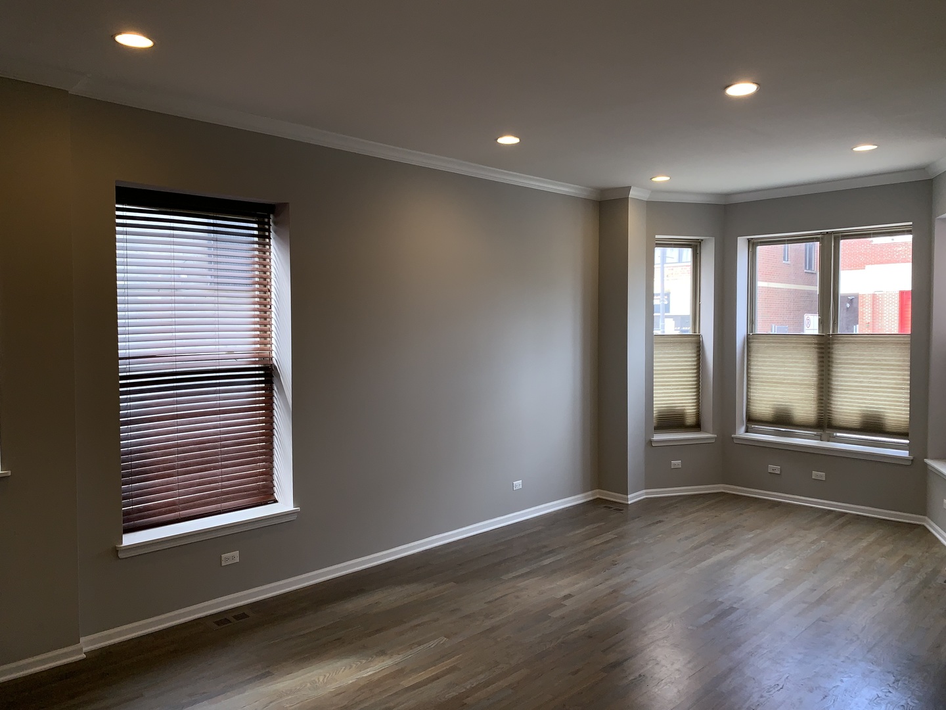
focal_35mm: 26
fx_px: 711
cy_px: 355
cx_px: 473
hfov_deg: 67.3
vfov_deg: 53.1
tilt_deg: -2.3
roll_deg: -0.3
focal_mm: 4.25
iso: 25
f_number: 1.8
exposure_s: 1/120
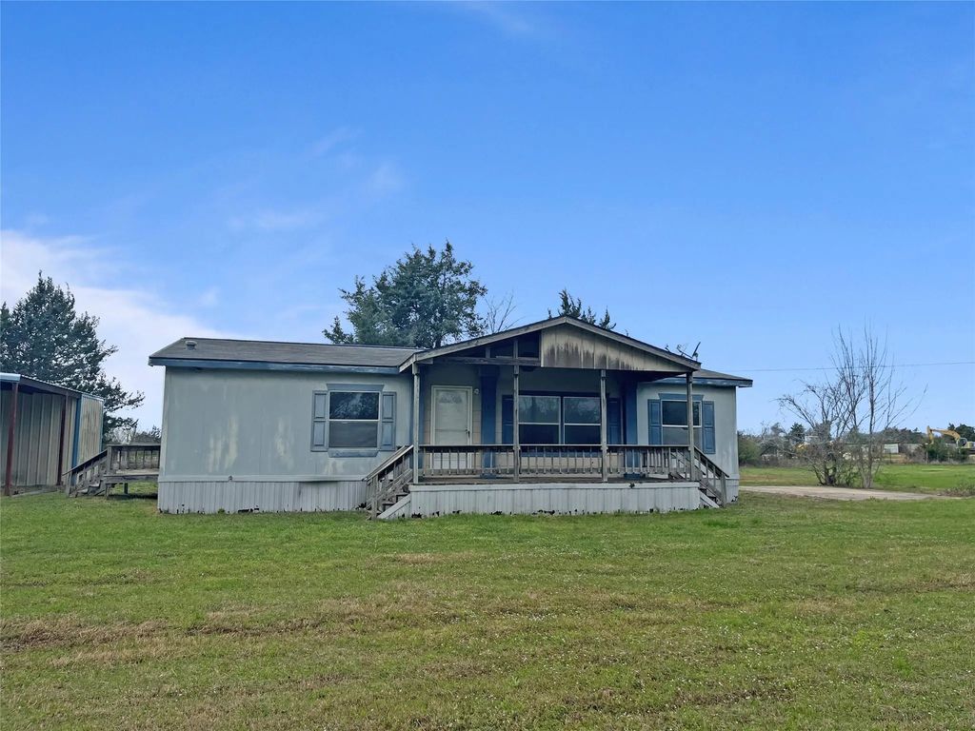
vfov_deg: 53.1
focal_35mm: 26
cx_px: 488
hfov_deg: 67.3
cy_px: 366
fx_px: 732
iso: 50
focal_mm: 5.1
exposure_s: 1/7353
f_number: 1.6
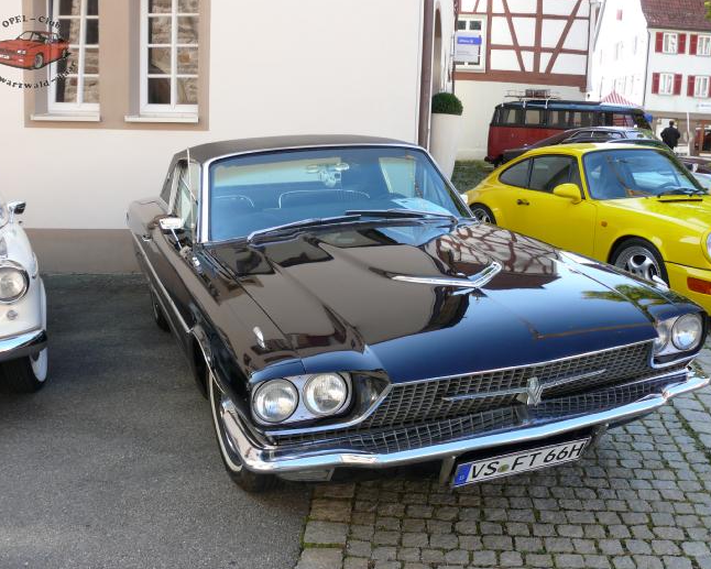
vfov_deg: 40.1
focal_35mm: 37
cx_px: 350
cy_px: 286
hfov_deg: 49.1
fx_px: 779
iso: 100
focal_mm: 7.4
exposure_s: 1/125
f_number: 4
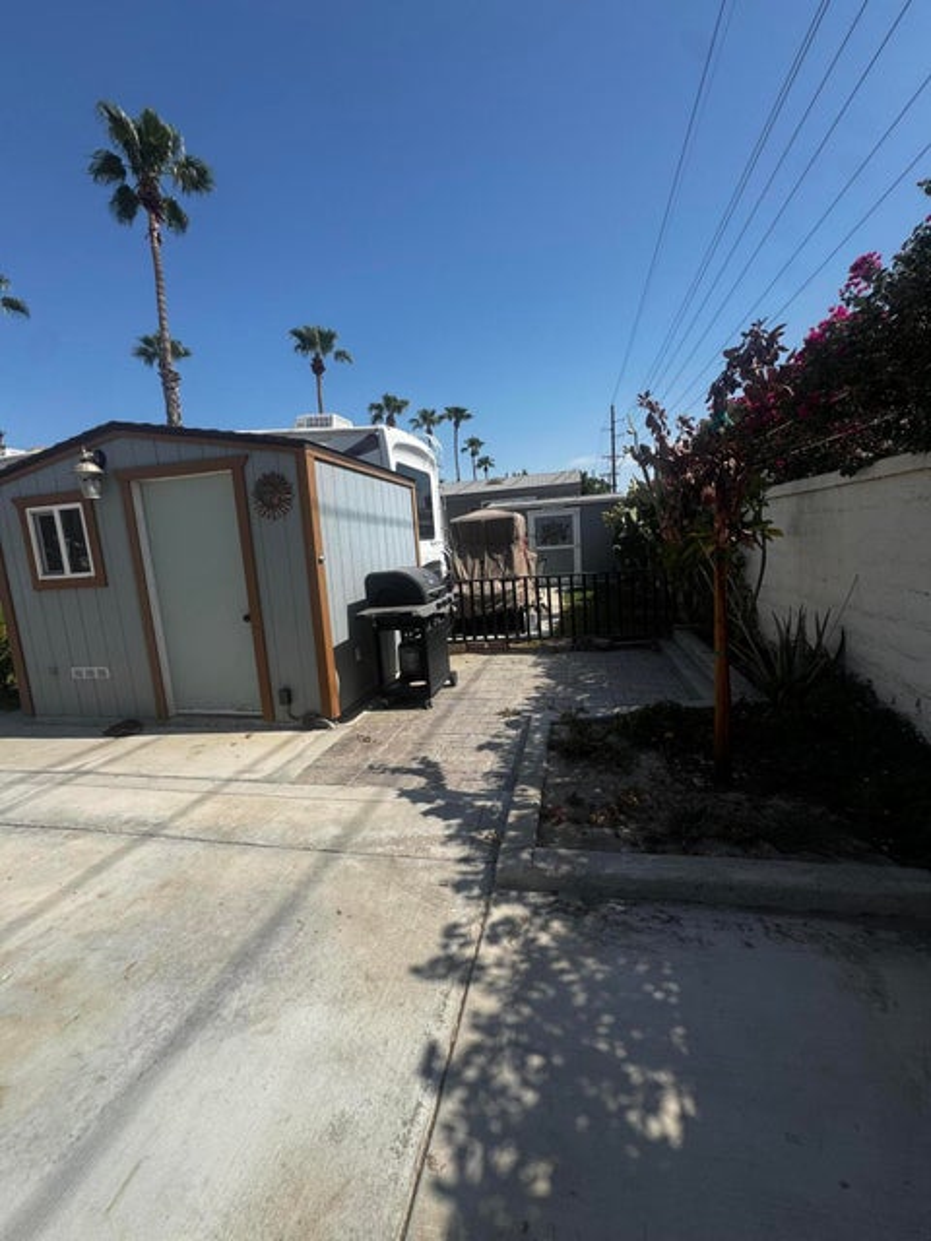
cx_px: 466
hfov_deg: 85.7
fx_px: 502
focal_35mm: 14
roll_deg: +3.9
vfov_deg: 102.1
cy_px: 620
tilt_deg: -10.6
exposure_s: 1/2415
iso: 50
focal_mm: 2.22
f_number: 2.2
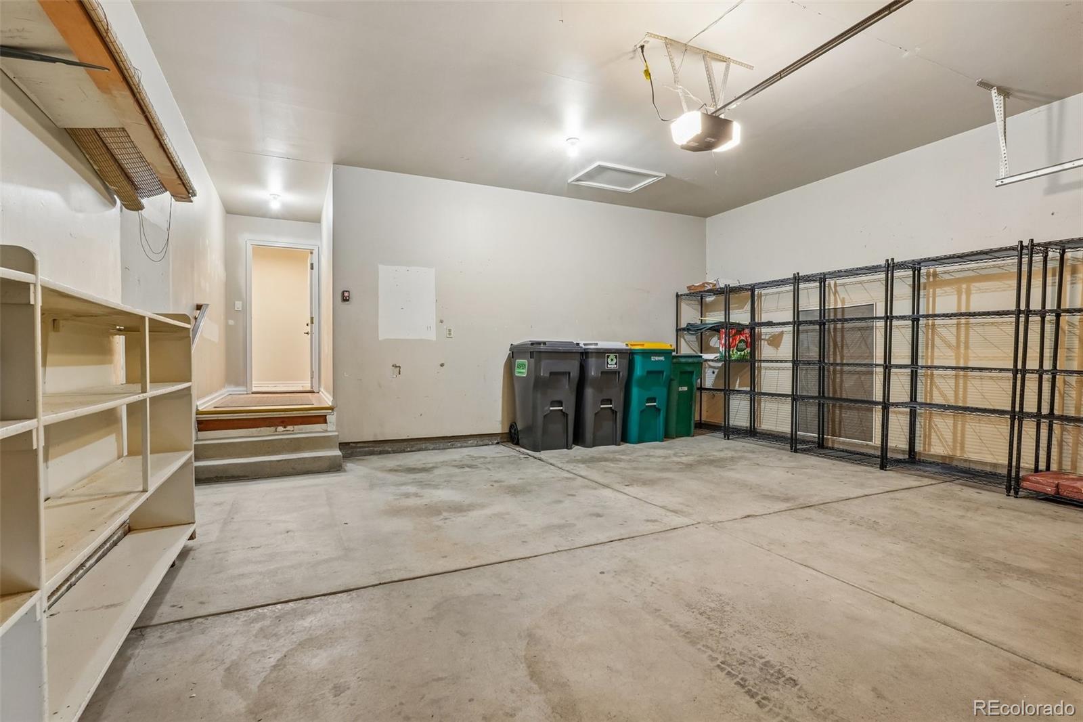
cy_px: 361
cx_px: 542
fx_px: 496
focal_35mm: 16
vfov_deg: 72.0
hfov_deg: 95.0
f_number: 8
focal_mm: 11
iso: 500
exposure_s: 1/6
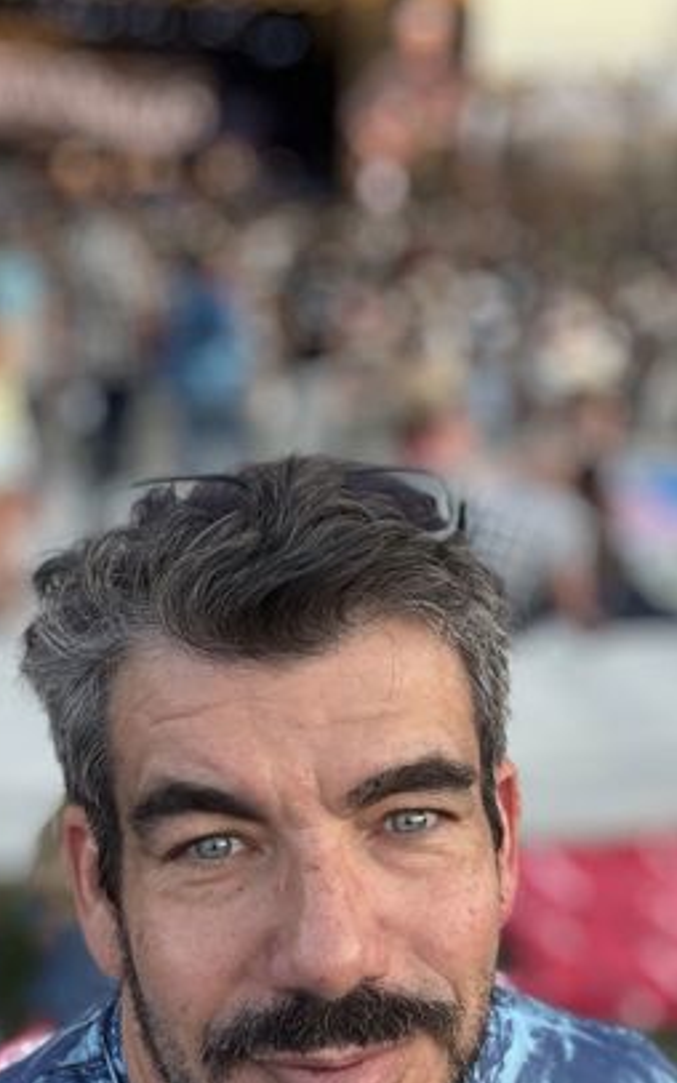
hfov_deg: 28.0
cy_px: 650
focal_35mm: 46
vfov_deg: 43.3
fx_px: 1357
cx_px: 331
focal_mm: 2.69
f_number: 1.9
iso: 64
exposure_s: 1/122
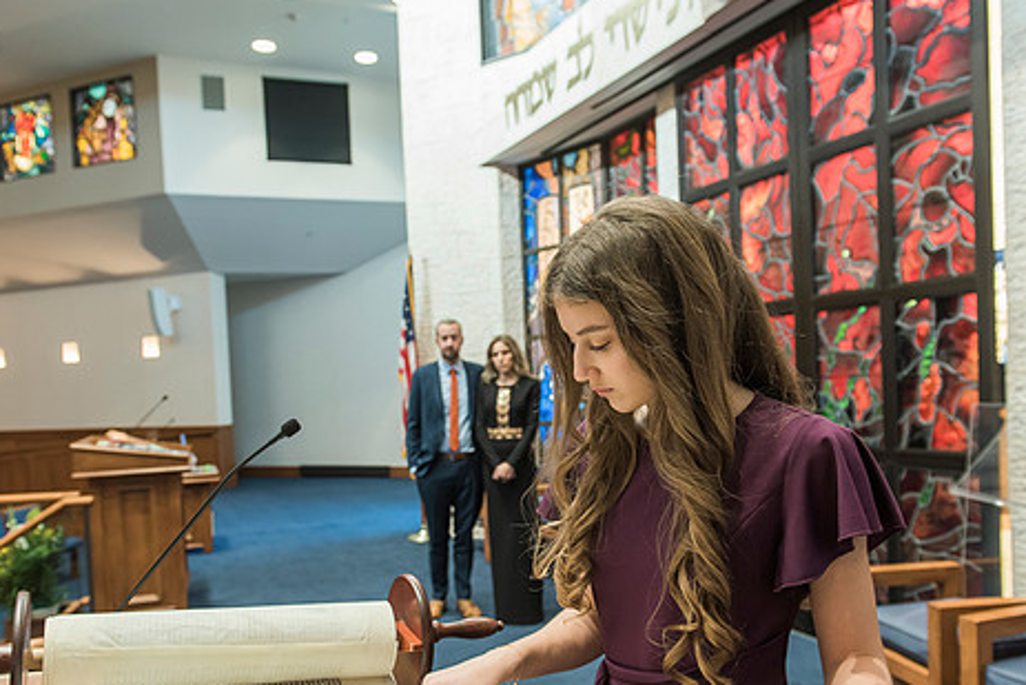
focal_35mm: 31
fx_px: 884
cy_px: 405
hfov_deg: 60.2
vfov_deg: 42.2
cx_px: 468
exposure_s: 1/80
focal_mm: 24
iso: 1000
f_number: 3.5
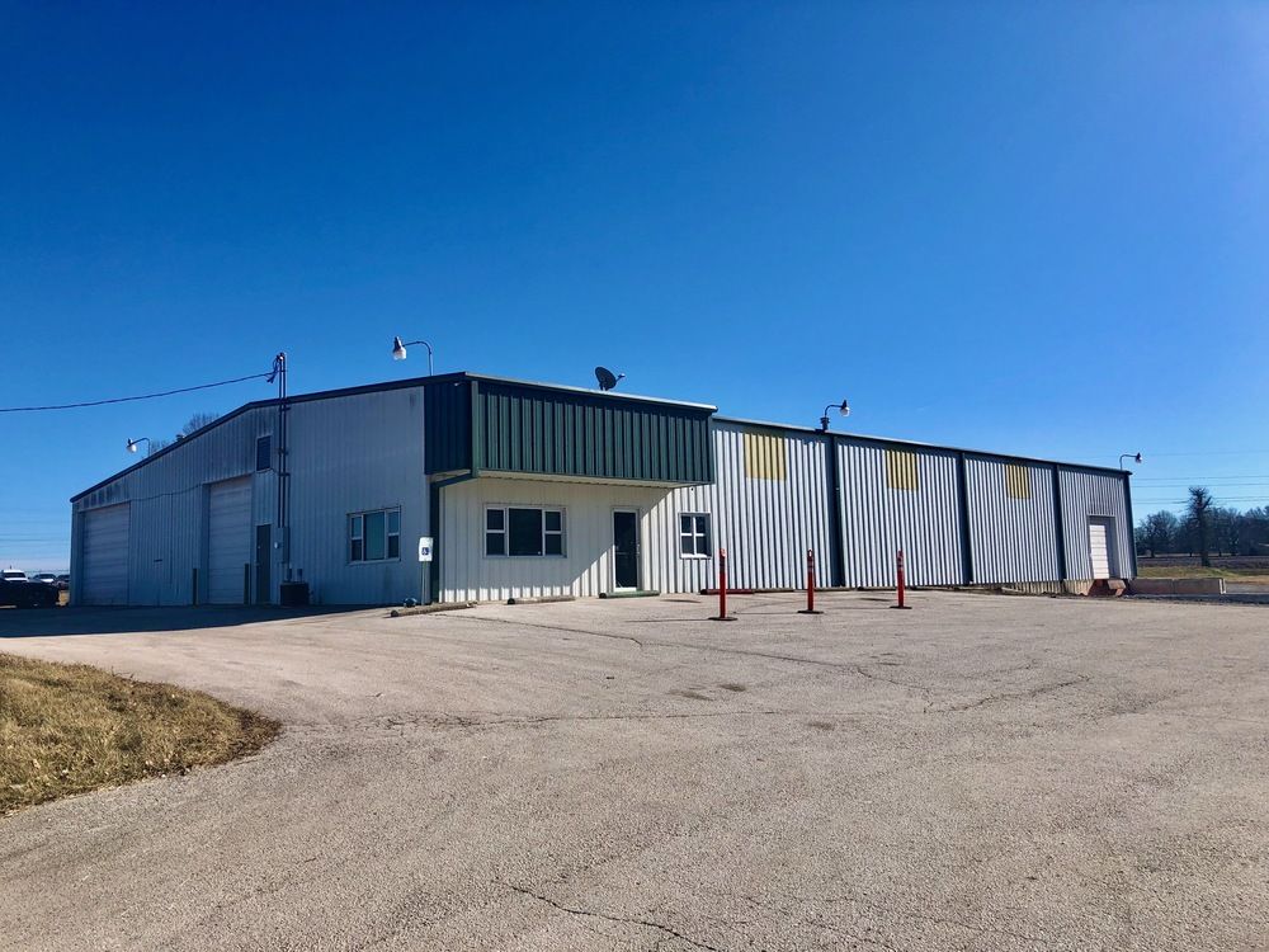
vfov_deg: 49.7
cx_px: 634
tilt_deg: +5.2
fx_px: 1026
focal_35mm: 28
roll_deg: +1.3
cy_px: 476
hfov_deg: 63.4
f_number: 1.8
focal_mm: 3.99
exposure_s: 1/2825
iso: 20
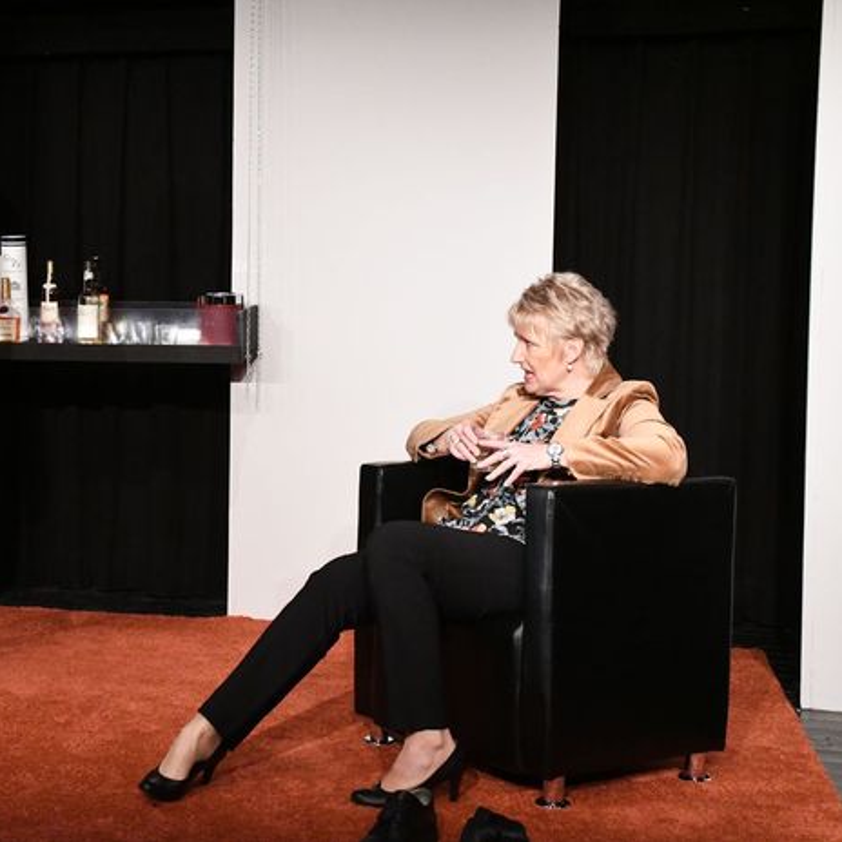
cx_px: 210
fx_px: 1641
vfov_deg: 28.8
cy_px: 420
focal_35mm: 60
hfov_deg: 28.4
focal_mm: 31
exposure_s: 1/200
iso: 8000
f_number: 7.1
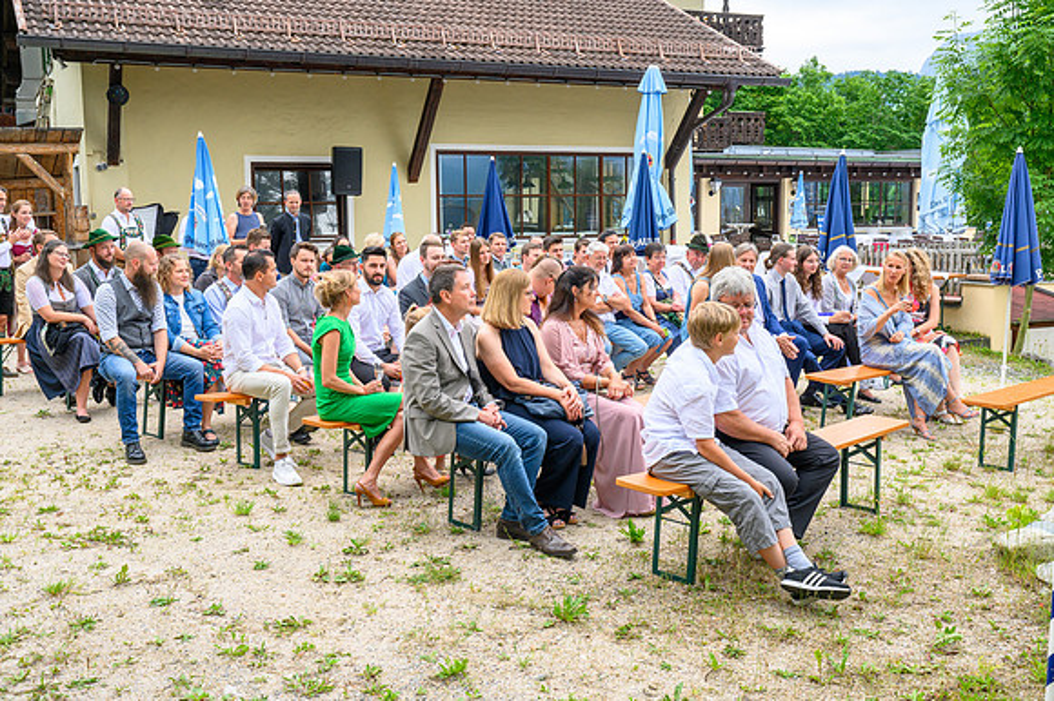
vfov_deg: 35.0
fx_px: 1112
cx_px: 527
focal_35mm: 38
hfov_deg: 50.7
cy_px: 350
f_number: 8
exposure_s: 1/250
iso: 250
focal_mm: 38
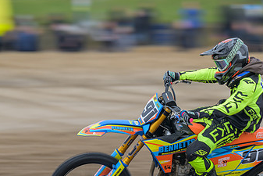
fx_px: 3179
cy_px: 130
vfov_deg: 3.2
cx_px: 177
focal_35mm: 435
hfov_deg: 4.7
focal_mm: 200
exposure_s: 1/125
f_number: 4
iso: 100
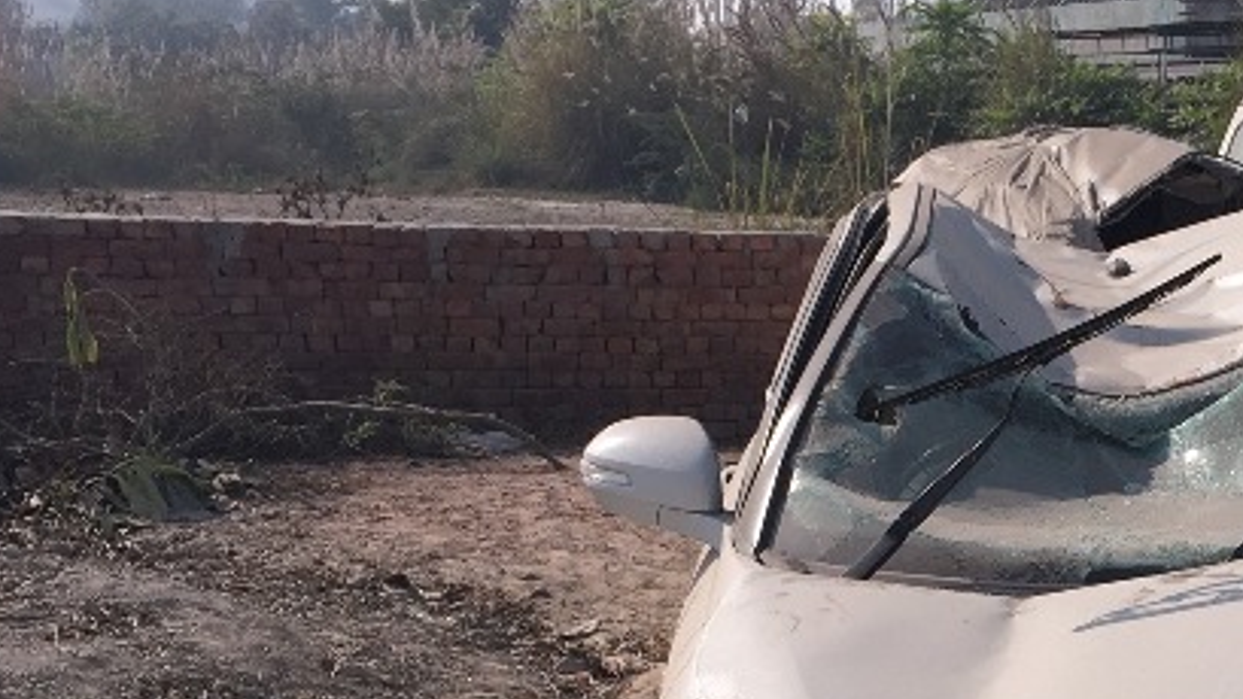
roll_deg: -2.7
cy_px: 748
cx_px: 1146
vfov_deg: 18.5
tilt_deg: -15.7
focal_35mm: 63
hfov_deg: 31.6
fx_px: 2076
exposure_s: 1/2198
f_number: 2.2
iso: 40
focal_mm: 4.15
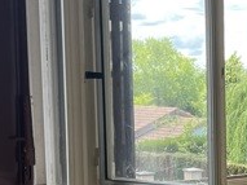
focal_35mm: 109
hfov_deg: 17.4
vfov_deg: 13.4
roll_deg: +0.0
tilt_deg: -7.4
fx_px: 777
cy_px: 181
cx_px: 282
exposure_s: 1/362
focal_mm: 5.1
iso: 50
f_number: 1.6
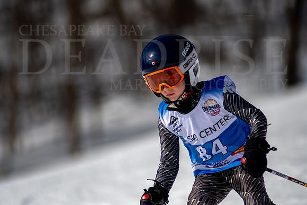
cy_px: 102
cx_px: 154
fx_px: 3838
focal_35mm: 450
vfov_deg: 3.1
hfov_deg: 4.6
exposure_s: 1/8000
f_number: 2.8
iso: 100
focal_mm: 300
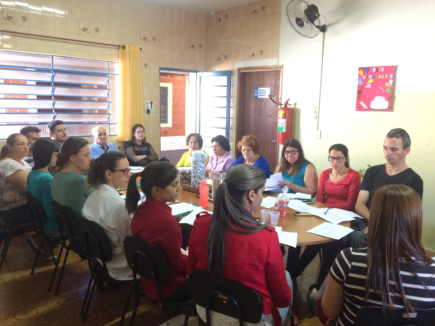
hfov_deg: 61.7
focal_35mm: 29
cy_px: 163
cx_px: 218
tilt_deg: -9.8
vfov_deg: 48.2
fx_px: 364
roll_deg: -1.4
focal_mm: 4.15
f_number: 2.2
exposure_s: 1/30
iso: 200
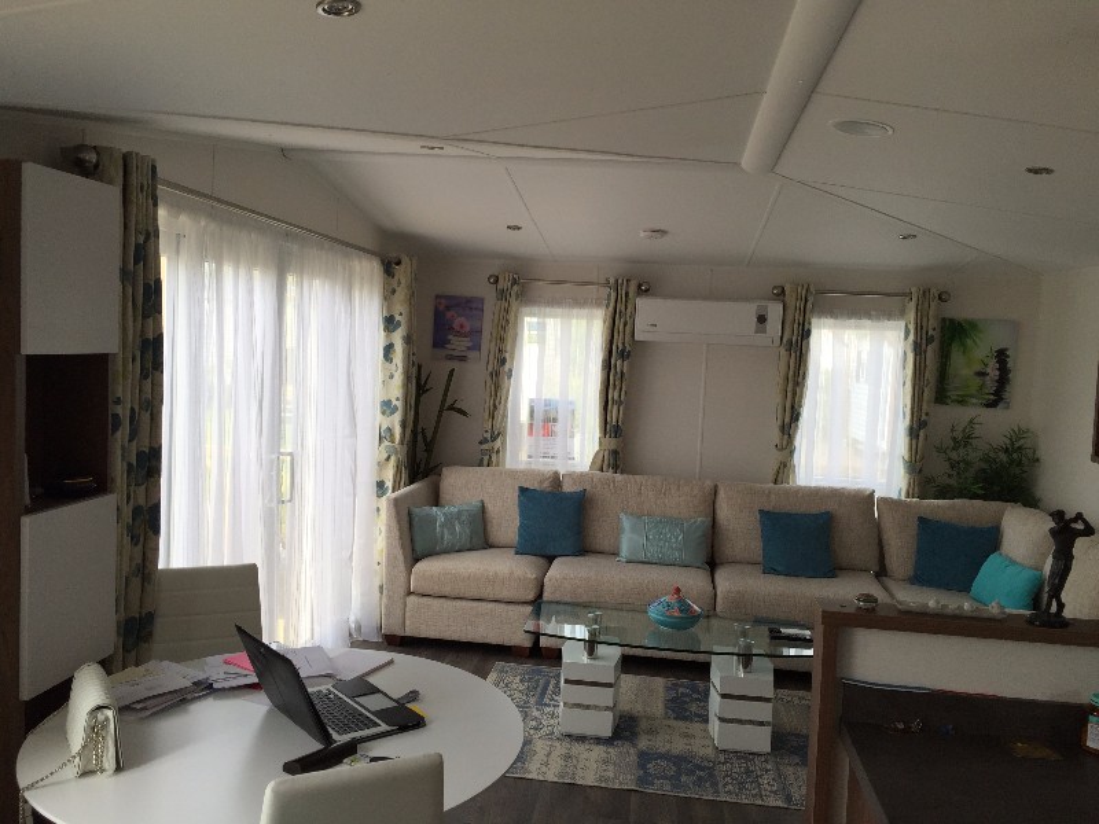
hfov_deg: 61.7
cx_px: 550
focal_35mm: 29
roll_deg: -1.9
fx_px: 921
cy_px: 412
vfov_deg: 48.2
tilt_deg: -3.7
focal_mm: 4.15
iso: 32
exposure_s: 1/476
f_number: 2.2
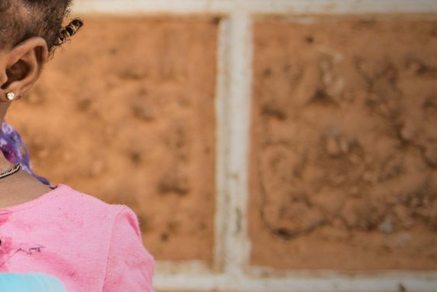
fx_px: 1274
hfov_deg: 17.3
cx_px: -238
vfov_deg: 13.0
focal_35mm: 105
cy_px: 44
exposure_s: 1/400
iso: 200
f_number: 2.8
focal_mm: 32
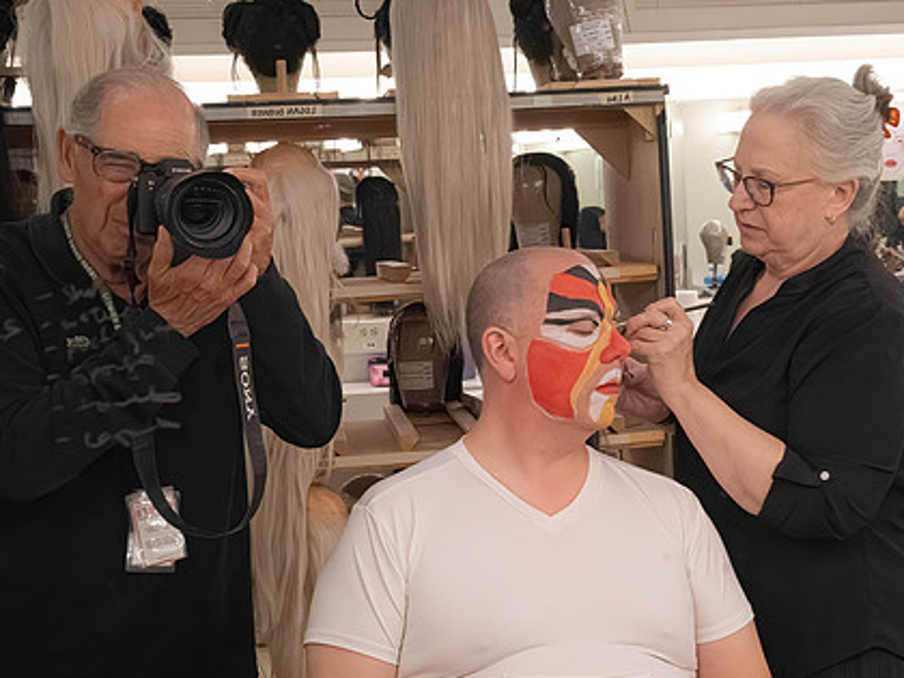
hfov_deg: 26.6
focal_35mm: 73
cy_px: 337
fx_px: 1906
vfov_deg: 20.2
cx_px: 585
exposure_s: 1/500
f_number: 11
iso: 16000
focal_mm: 55
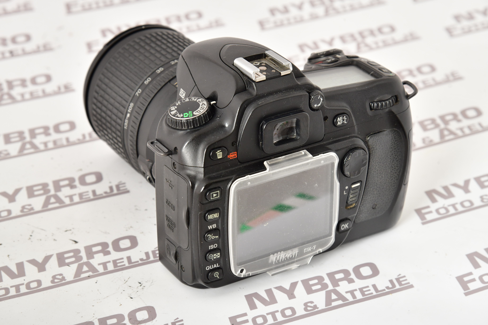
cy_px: 162
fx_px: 1627
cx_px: 244
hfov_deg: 17.1
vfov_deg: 11.4
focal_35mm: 120
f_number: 11
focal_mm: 120
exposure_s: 1/200
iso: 1000
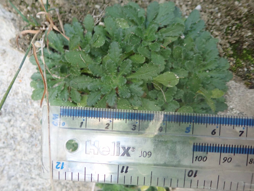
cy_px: 96
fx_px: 220
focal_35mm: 30
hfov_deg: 60.0
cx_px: 127
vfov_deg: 46.8
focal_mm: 5.5
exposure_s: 1/100
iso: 800
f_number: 2.3
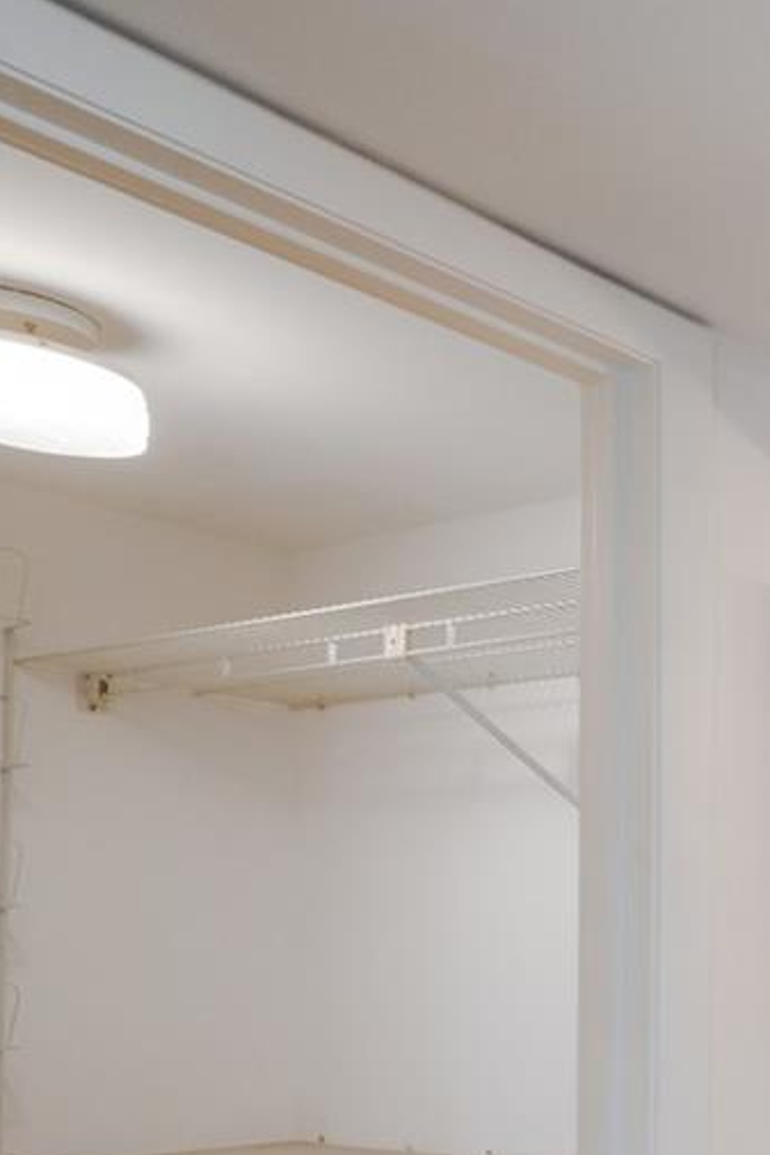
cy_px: 961
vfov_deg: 47.3
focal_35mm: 38
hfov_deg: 21.3
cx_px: 1421
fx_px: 1218
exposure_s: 1/13
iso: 560
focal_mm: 12
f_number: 10
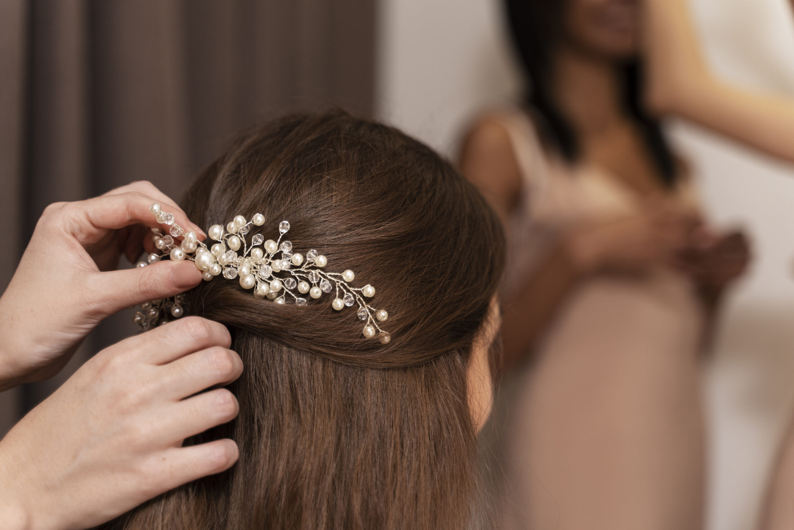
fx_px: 1412
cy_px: 265
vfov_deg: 21.2
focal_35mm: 64
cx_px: 397
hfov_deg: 31.4
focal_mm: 64
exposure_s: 1/160
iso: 320
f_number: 2.8
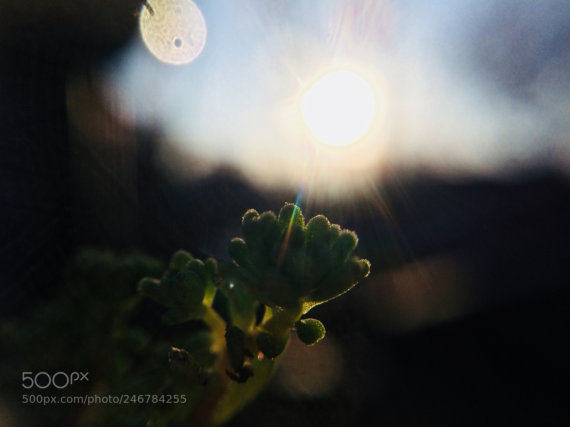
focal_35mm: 29
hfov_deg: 61.7
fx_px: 478
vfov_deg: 48.2
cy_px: 214
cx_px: 285
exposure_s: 1/4566
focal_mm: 4.15
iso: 32
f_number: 2.2
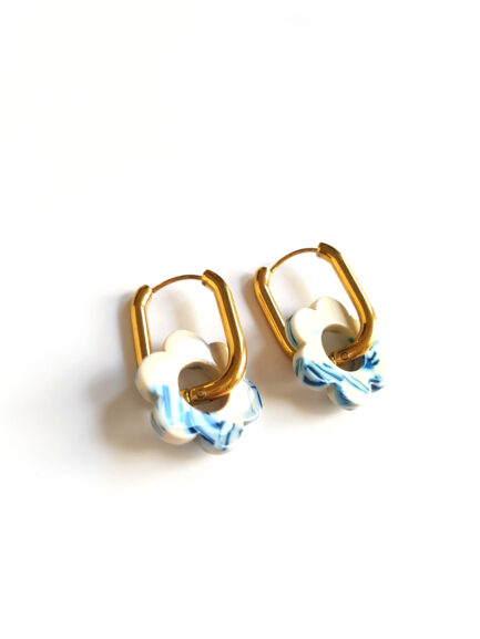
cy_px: 320
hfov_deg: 53.1
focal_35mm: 26
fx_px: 481
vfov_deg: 67.3
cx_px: 240
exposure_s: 1/100
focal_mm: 4.2
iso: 64
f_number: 1.7
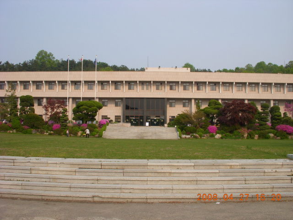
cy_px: 110
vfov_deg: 37.7
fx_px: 322
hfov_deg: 49.0
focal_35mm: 38
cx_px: 146
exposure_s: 1/320
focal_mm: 6.3
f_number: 6.6
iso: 100
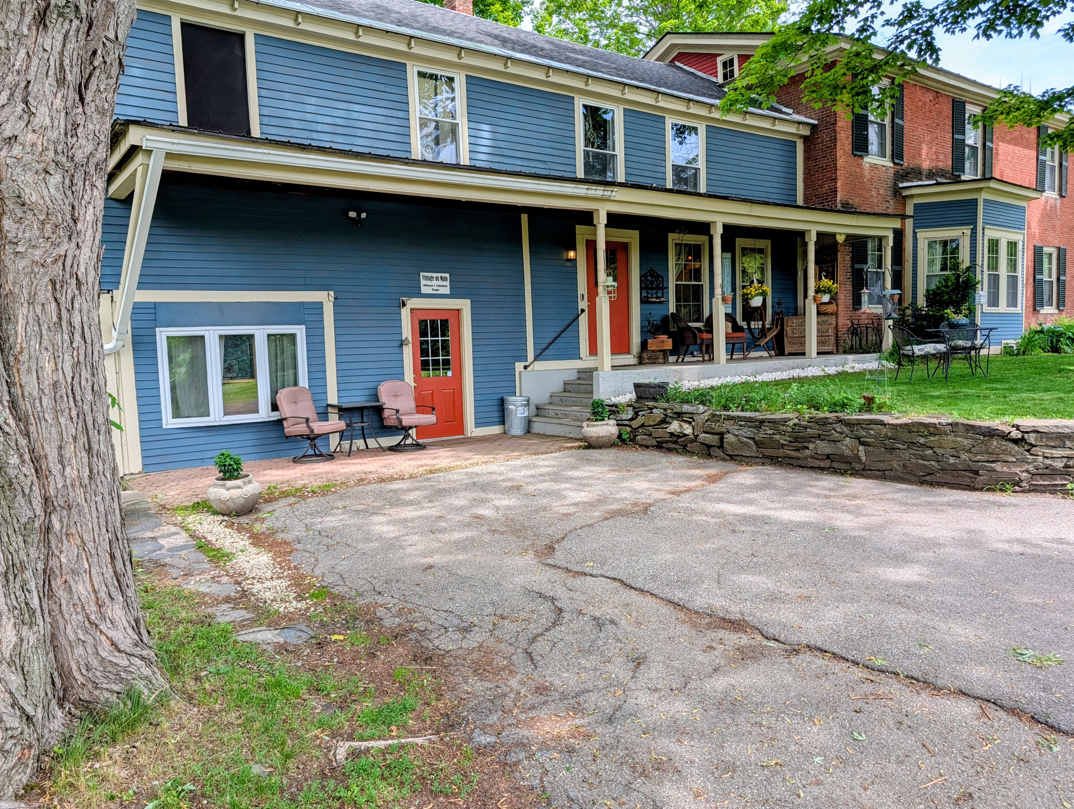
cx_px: 537
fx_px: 746
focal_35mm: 24
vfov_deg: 56.9
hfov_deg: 71.5
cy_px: 404
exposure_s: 1/365
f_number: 1.68
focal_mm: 6.9
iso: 20
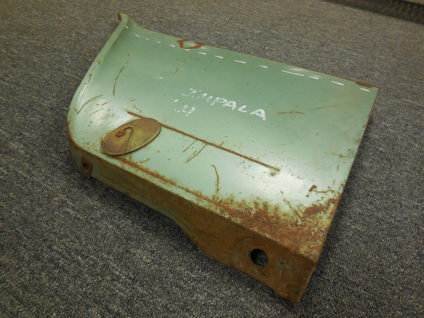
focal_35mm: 25
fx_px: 306
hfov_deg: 69.4
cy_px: 159
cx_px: 212
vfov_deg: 54.9
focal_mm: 4.5
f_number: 3.1
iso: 320
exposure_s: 1/30
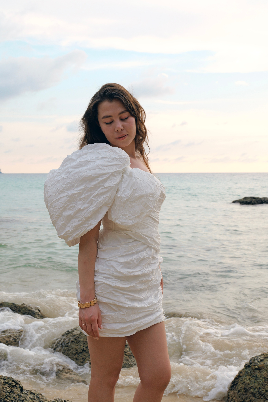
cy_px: 201
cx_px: 134
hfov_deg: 27.5
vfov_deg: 40.3
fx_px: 547
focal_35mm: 49
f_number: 11
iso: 800
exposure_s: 1/320
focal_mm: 49
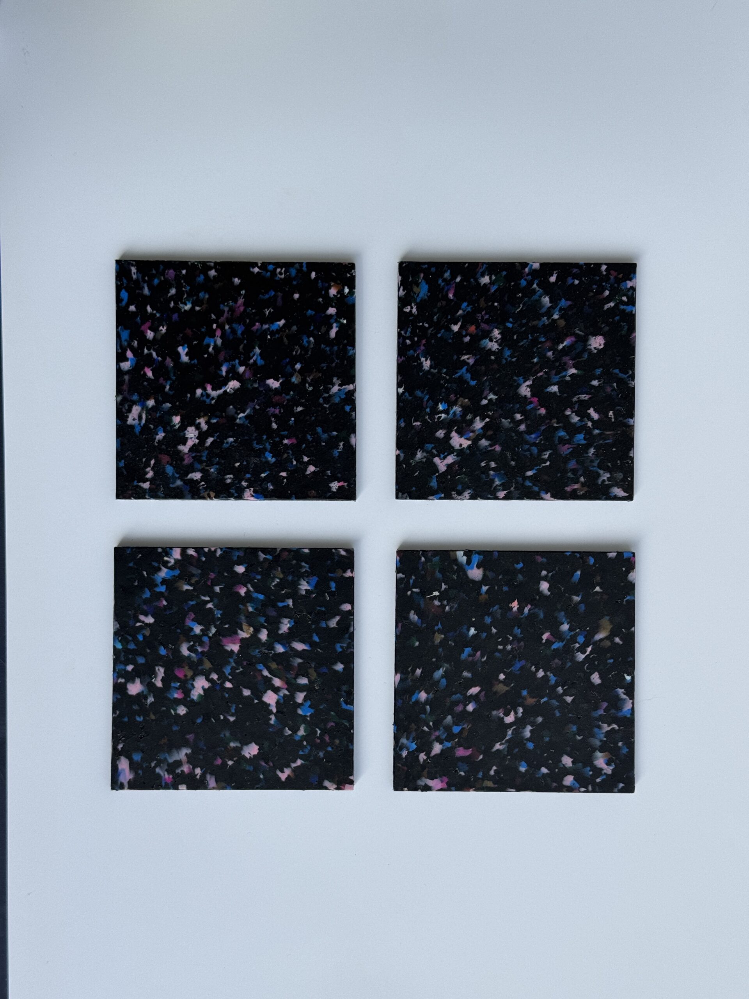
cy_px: 500
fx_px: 1385
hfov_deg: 30.3
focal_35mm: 48
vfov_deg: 39.7
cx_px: 374
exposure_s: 1/2179
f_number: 1.78
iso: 64
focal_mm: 6.76
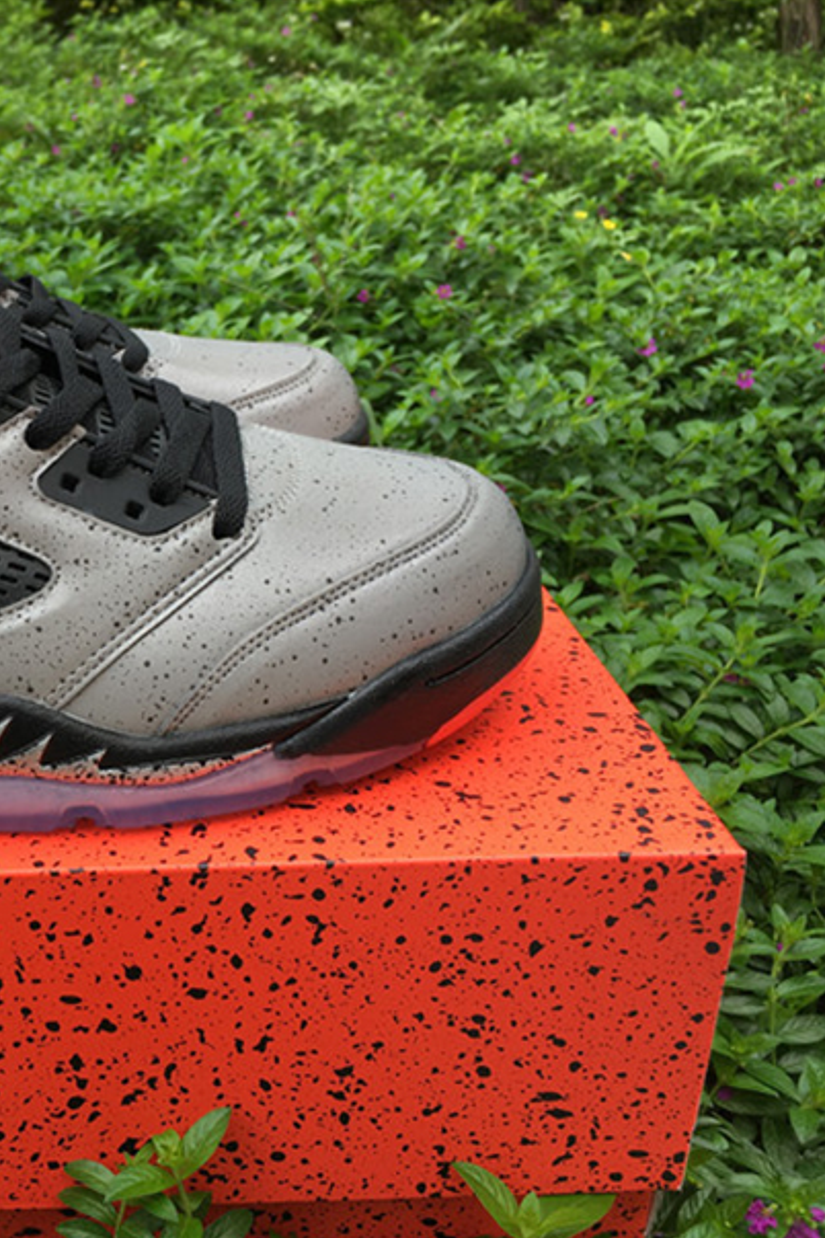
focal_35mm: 41
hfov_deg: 30.5
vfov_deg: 47.4
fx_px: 1409
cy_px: 625
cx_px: 16
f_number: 2.2
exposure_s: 1/351
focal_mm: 4.15
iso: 25
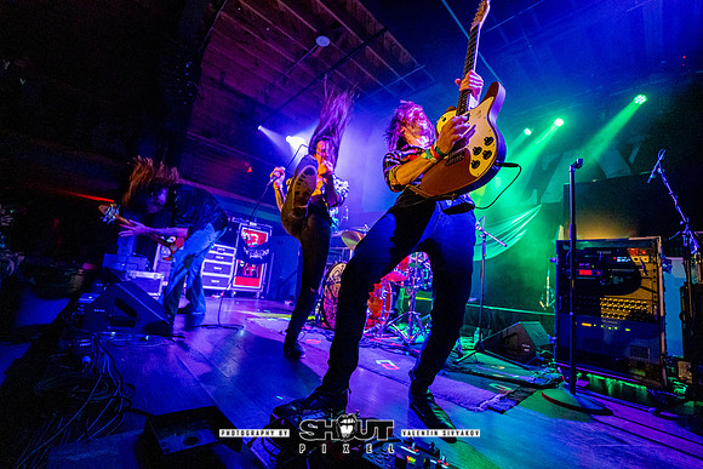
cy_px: 234
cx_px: 352
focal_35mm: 14
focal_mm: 14
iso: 4000
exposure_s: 1/200
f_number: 2.8
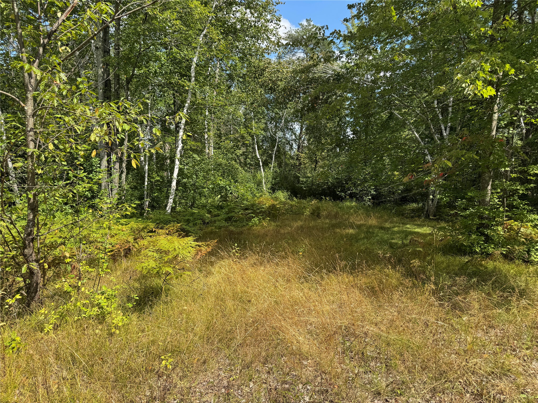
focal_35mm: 24
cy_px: 202
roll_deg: -1.8
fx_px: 373
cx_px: 269
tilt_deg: -6.0
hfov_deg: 71.6
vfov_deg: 56.8
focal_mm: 6.76
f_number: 1.78
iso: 80
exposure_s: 1/1767
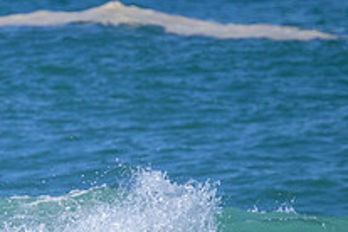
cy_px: 285
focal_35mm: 2243
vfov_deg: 0.6
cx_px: -74
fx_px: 21681
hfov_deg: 0.9
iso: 1400
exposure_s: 1/2000
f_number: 11
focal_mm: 800
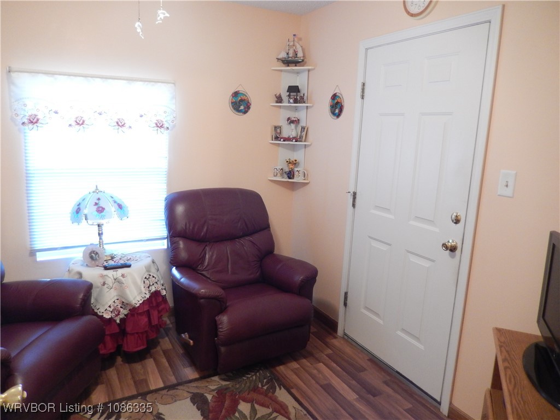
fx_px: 404
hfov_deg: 69.4
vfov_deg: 54.9
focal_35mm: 25
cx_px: 280
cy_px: 210
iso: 400
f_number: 3.4
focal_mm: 4.5
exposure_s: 1/8
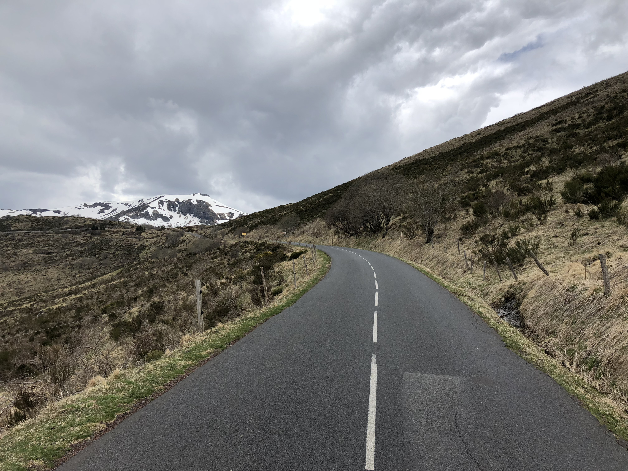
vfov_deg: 49.7
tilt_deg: +4.1
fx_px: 508
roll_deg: -0.7
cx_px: 314
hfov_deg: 63.4
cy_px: 236
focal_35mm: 28
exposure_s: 1/1548
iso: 20
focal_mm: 4
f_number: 1.8
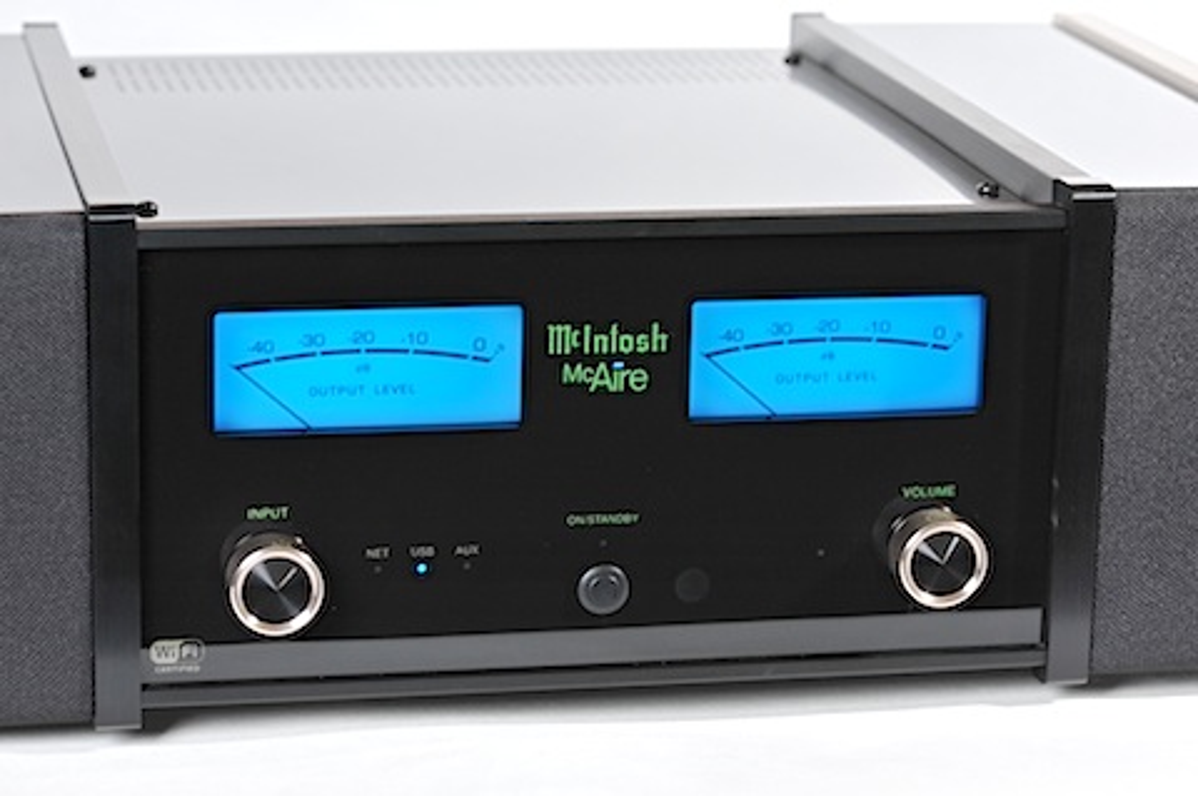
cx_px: 599
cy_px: 398
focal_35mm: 105
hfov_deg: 19.5
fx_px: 3491
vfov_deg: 13.0
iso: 1600
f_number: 9
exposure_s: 1/30
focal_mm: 105
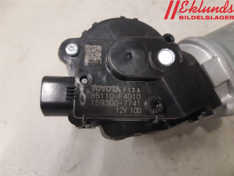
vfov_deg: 53.1
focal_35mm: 26
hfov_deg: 67.3
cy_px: 88
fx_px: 176
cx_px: 117
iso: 250
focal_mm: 3.93
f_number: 1.7
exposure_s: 1/50
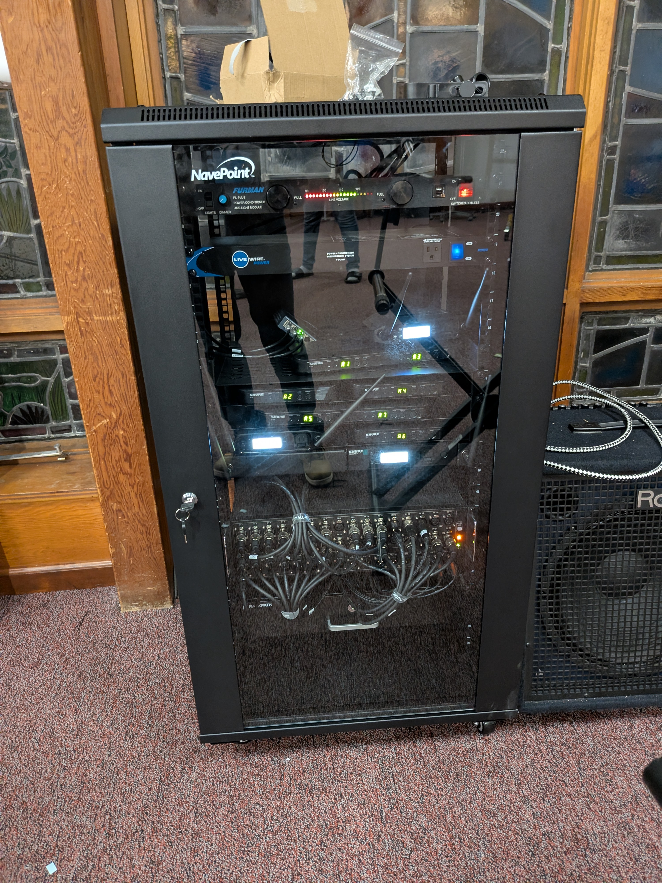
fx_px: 612
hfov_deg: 56.8
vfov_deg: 71.6
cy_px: 442
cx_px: 331
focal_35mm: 24
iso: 472
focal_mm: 4.53
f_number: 1.7
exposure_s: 1/15
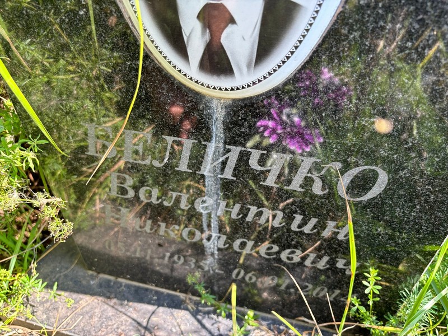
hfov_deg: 67.3
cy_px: 168
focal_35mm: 26
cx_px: 224
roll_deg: -1.8
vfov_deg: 53.1
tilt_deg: -41.7
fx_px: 336
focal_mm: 5.96
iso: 40
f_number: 1.6
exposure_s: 1/131
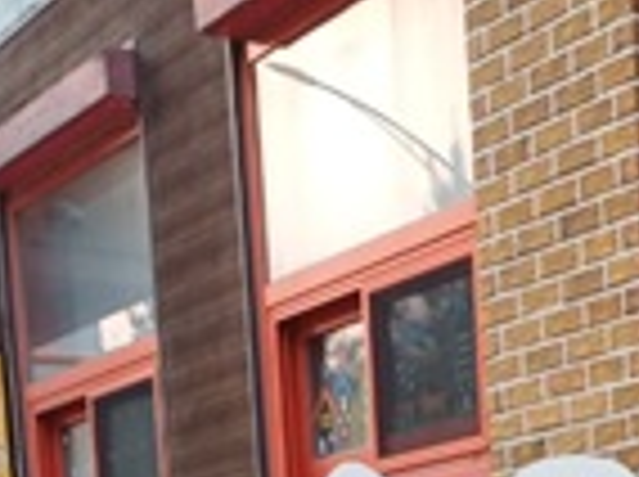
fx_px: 2082
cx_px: 819
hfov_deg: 16.5
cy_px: 1076
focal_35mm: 113
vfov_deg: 11.3
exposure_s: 1/50
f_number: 1.8
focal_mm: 4.65
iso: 50
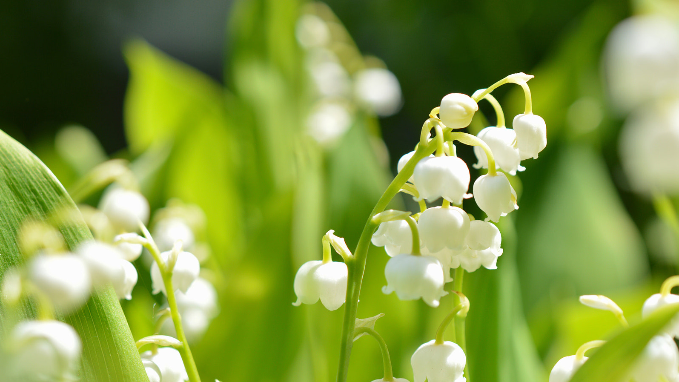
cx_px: 340
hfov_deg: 33.3
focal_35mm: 63
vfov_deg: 19.1
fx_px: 1134
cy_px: 225
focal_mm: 40
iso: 100
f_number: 5
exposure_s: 1/250
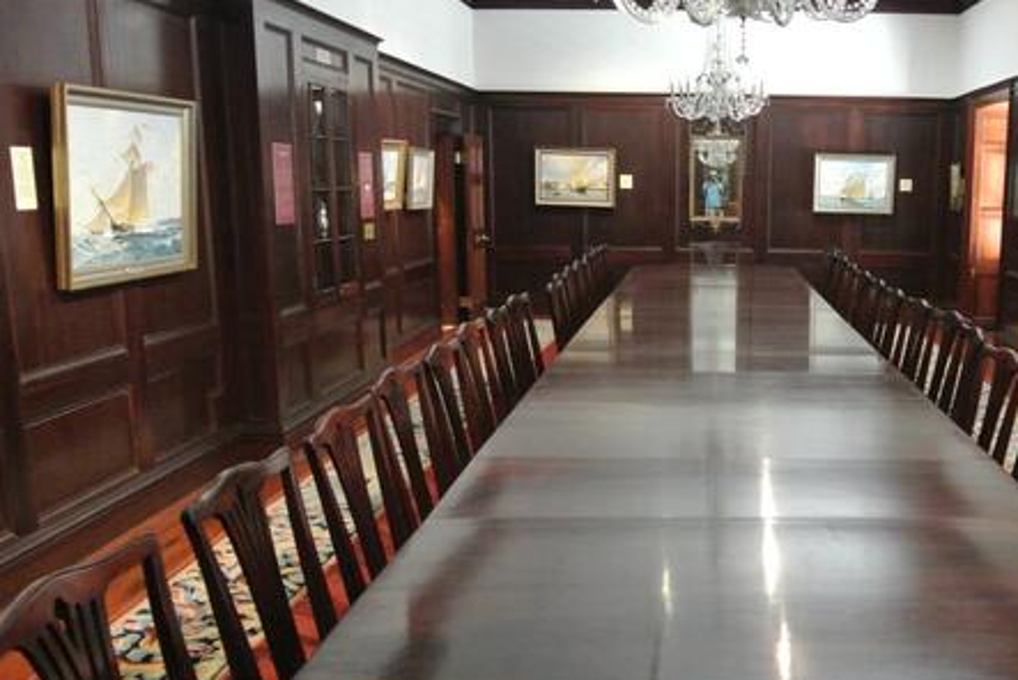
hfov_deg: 48.3
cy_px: 469
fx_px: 1104
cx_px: 717
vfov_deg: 33.9
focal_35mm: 39
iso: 2200
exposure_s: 1/30
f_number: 3.5
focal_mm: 10
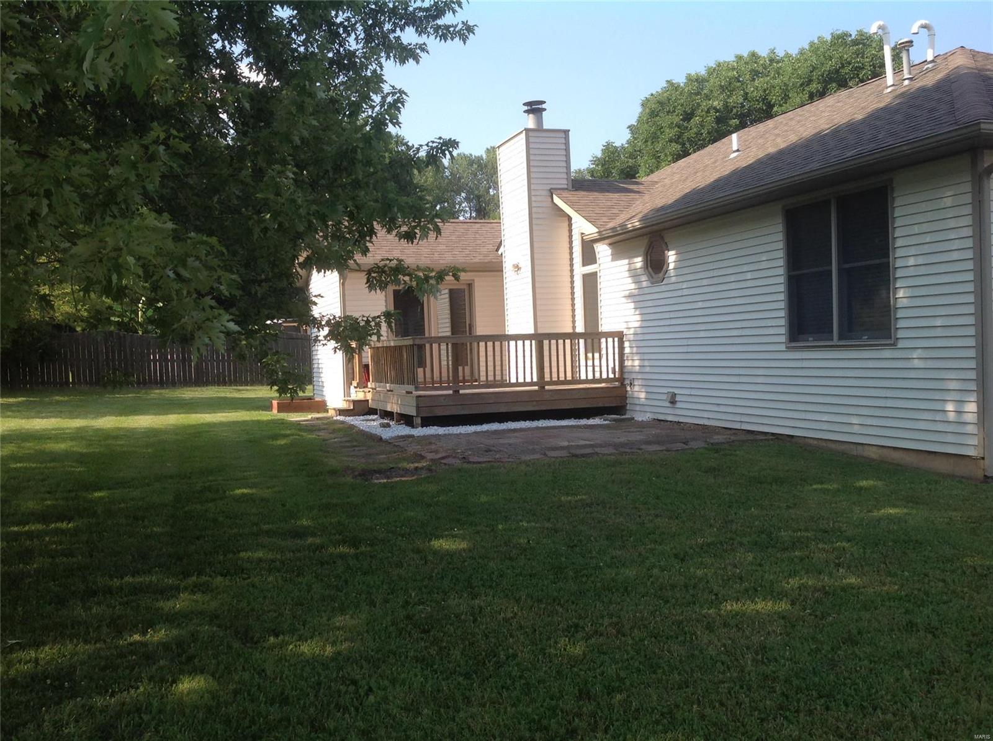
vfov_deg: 40.6
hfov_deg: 52.7
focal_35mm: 35
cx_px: 496
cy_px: 370
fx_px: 1002
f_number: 2.4
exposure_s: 1/737
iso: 50
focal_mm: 4.28
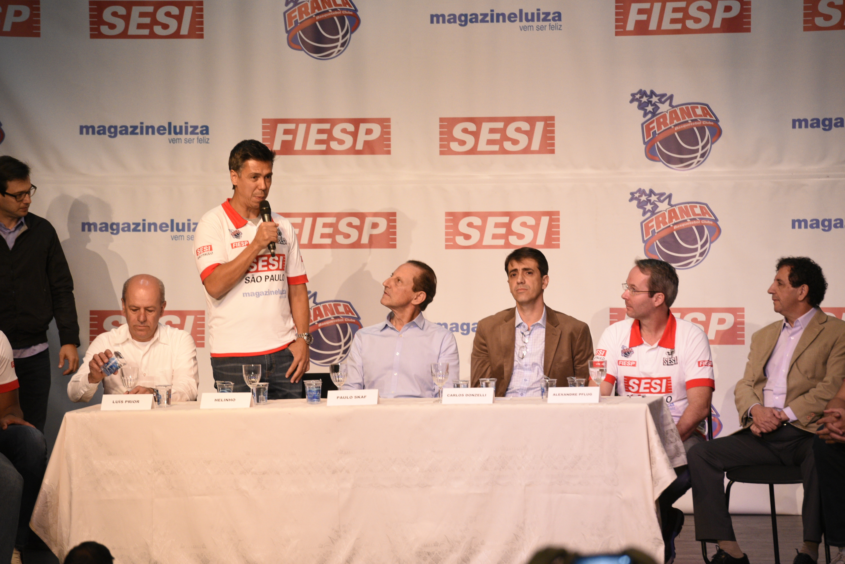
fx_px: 4696
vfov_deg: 6.9
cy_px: 282
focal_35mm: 200
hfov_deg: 10.3
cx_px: 422
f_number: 5
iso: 3200
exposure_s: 1/100
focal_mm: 200
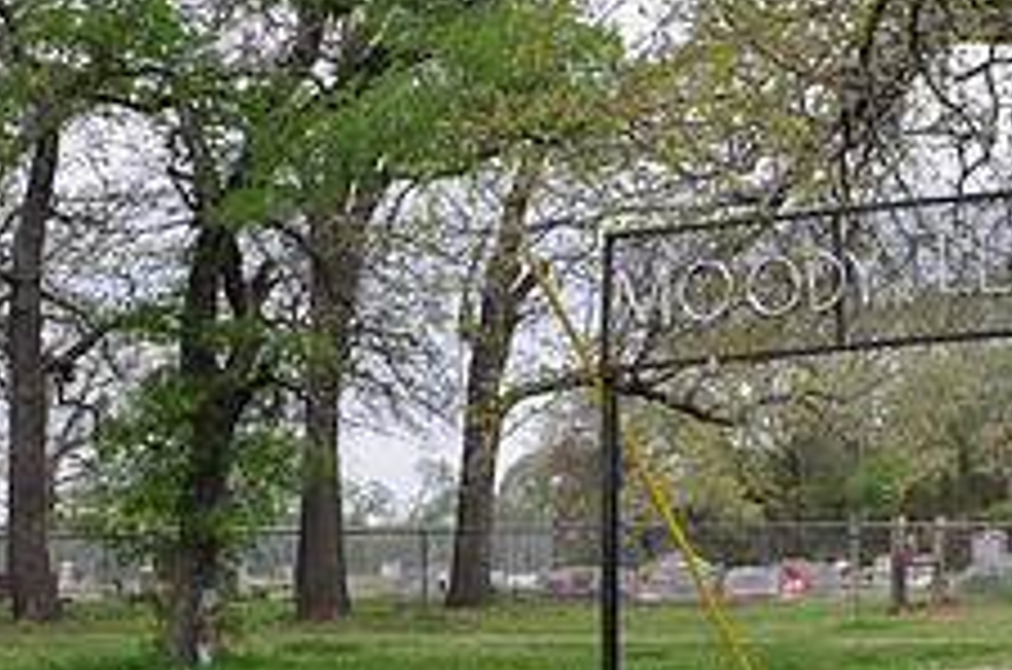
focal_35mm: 124
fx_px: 3478
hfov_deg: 16.0
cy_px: 335
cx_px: 1138
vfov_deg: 11.0
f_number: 5.6
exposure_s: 1/125
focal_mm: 32
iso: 200
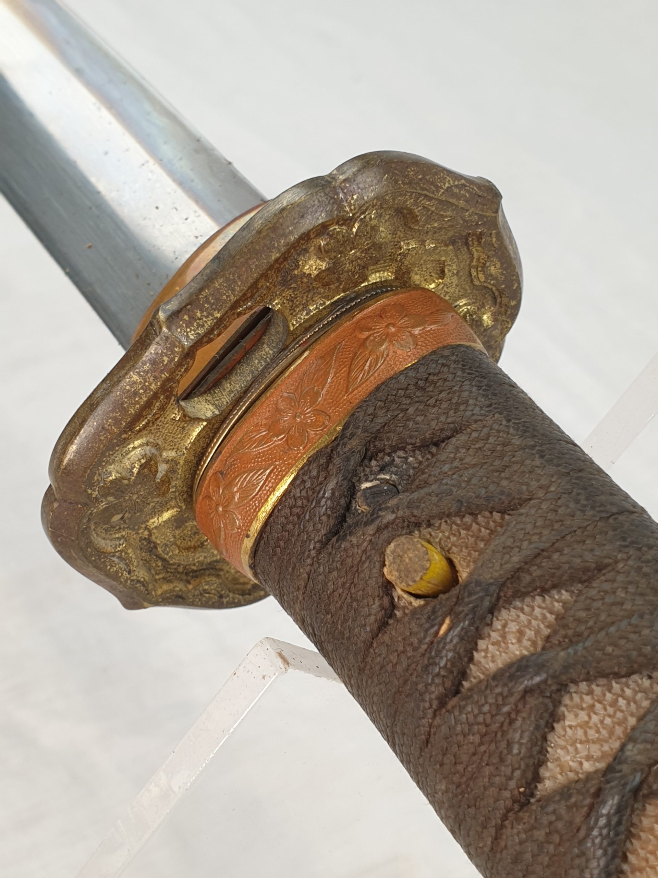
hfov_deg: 53.1
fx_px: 659
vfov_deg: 67.3
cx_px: 329
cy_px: 439
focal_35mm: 26
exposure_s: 1/50
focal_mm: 4.3
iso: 50
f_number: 2.4
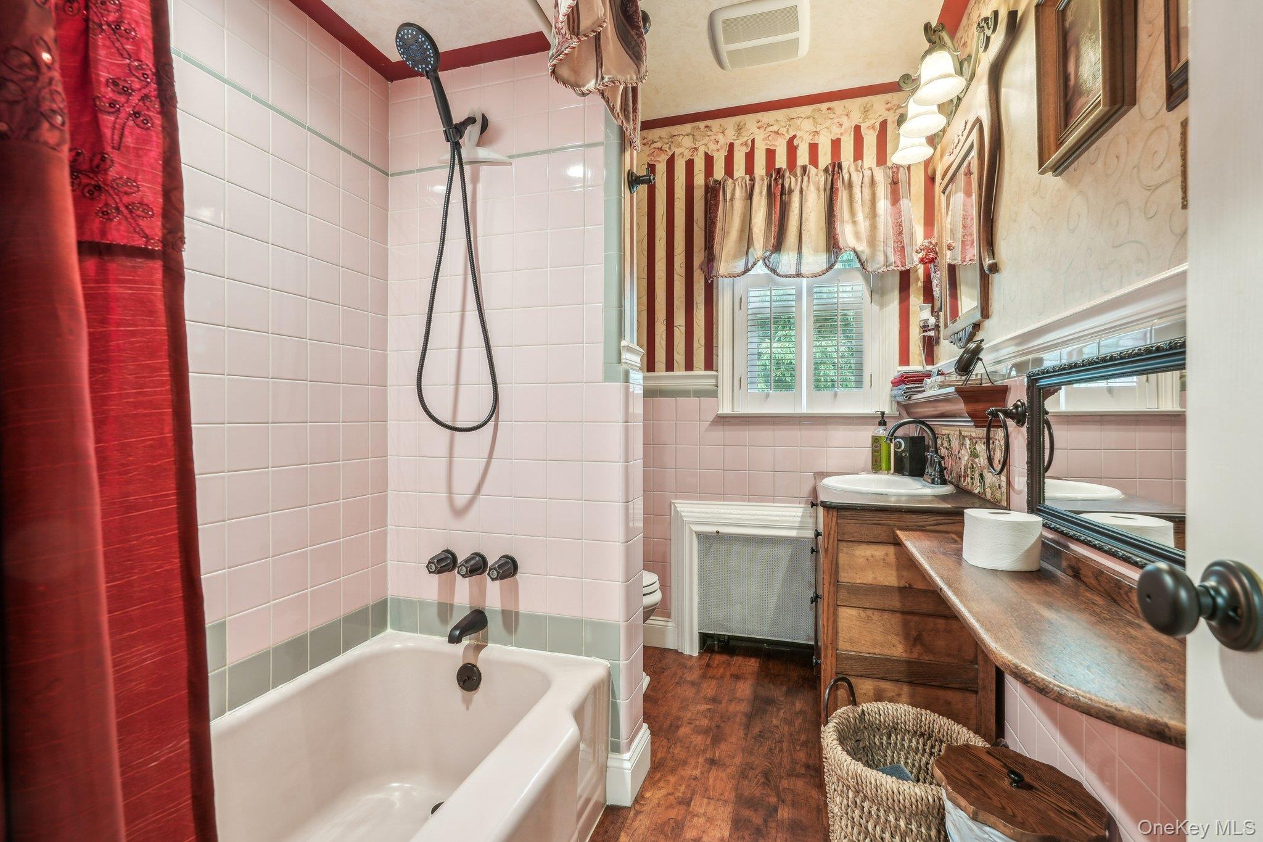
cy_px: 421
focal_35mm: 16
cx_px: 632
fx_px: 561
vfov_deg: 73.7
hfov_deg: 96.7
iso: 400
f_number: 9
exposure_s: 1/6
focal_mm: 16
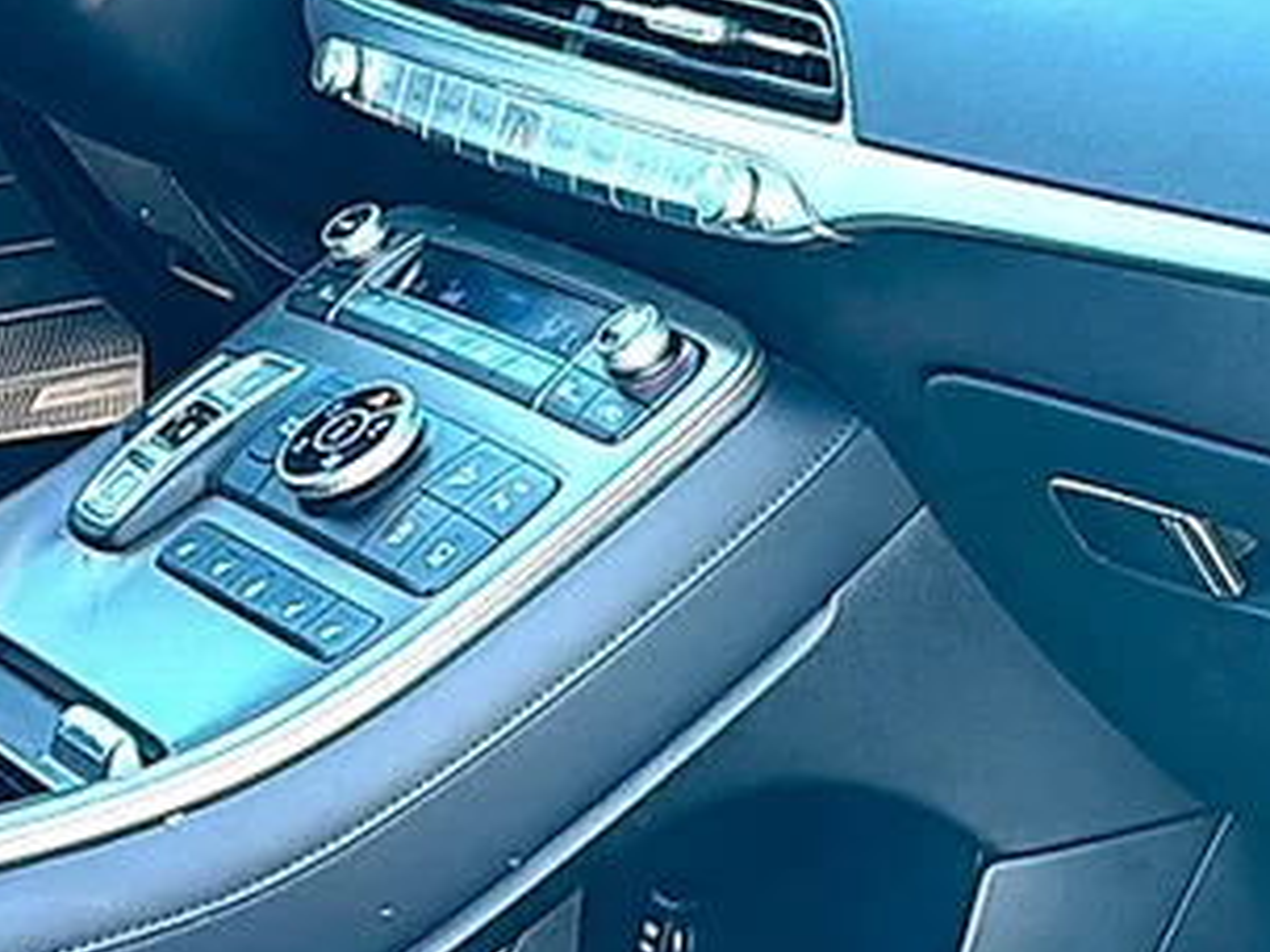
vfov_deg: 17.7
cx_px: 948
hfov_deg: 23.3
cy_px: 328
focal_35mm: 83
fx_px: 3045
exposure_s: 1/124
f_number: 1.78
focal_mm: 6.86
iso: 125
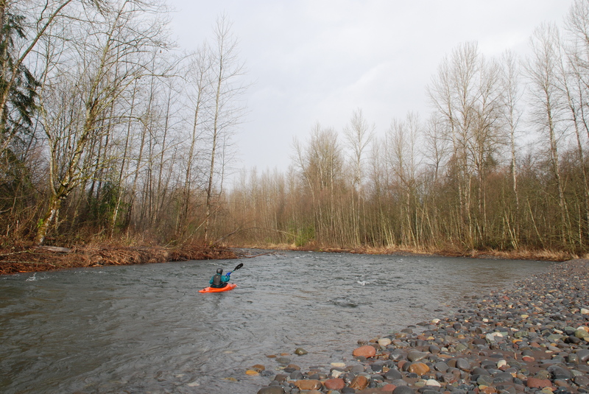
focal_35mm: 33
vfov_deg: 40.0
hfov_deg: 57.2
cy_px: 197
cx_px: 294
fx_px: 540
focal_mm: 22
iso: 200
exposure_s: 1/320
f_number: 9
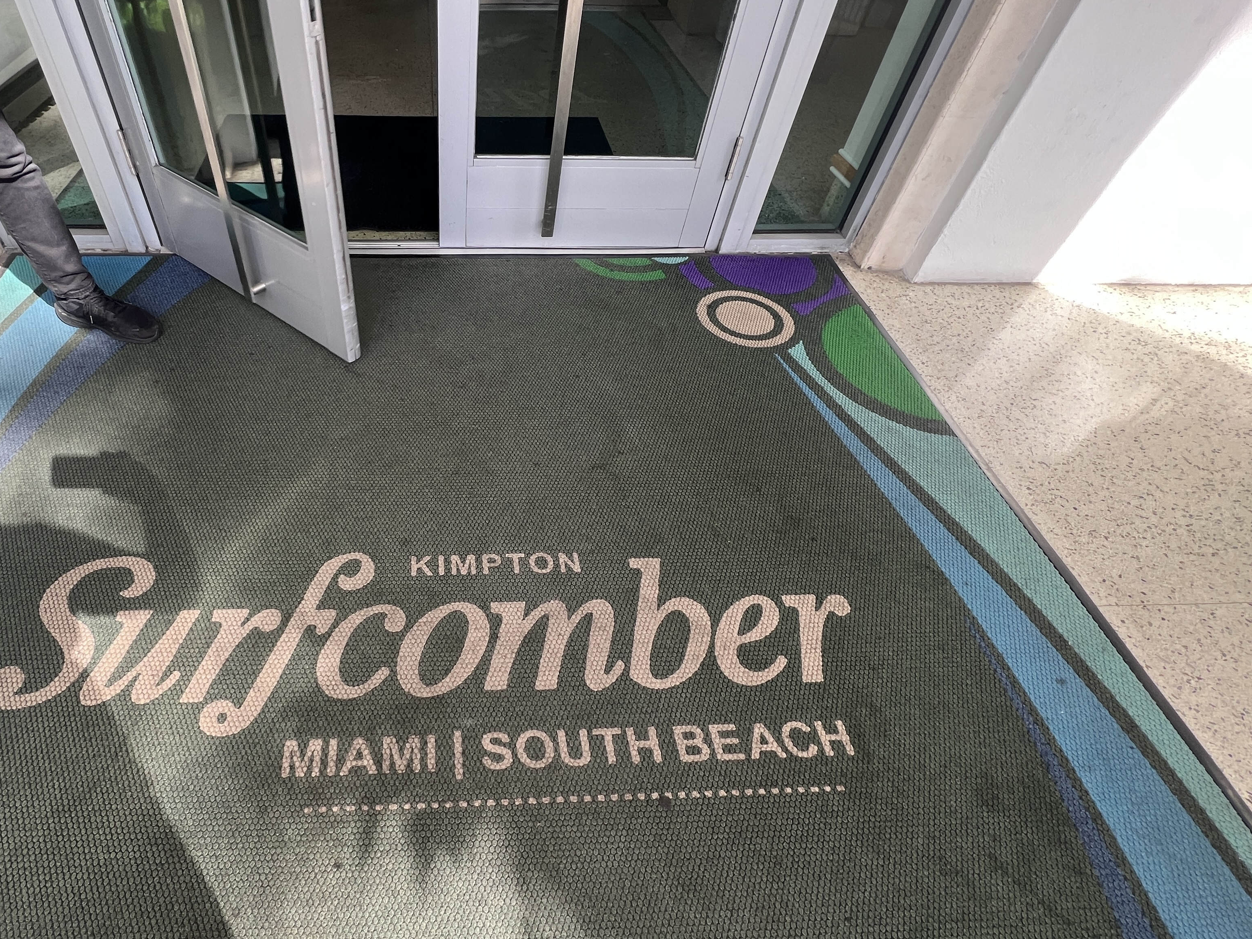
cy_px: 539
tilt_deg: -49.6
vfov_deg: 74.3
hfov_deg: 89.2
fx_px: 615
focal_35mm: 17
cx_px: 469
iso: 40
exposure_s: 1/99
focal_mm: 1.57
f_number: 1.8
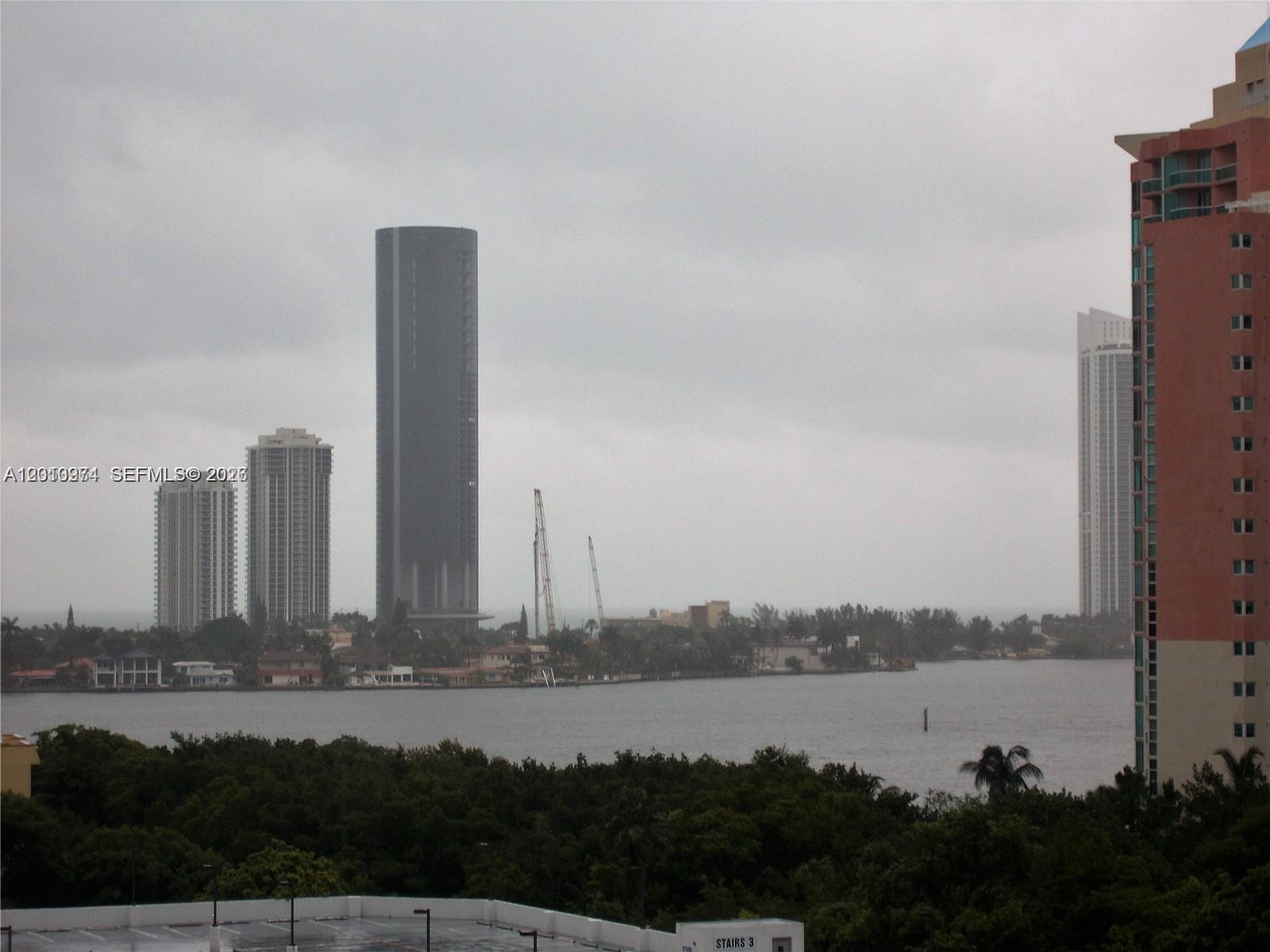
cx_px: 635
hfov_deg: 19.8
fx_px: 3631
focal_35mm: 99
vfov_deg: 14.9
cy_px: 476
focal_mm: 17.6
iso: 80
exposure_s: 1/100
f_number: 5.5
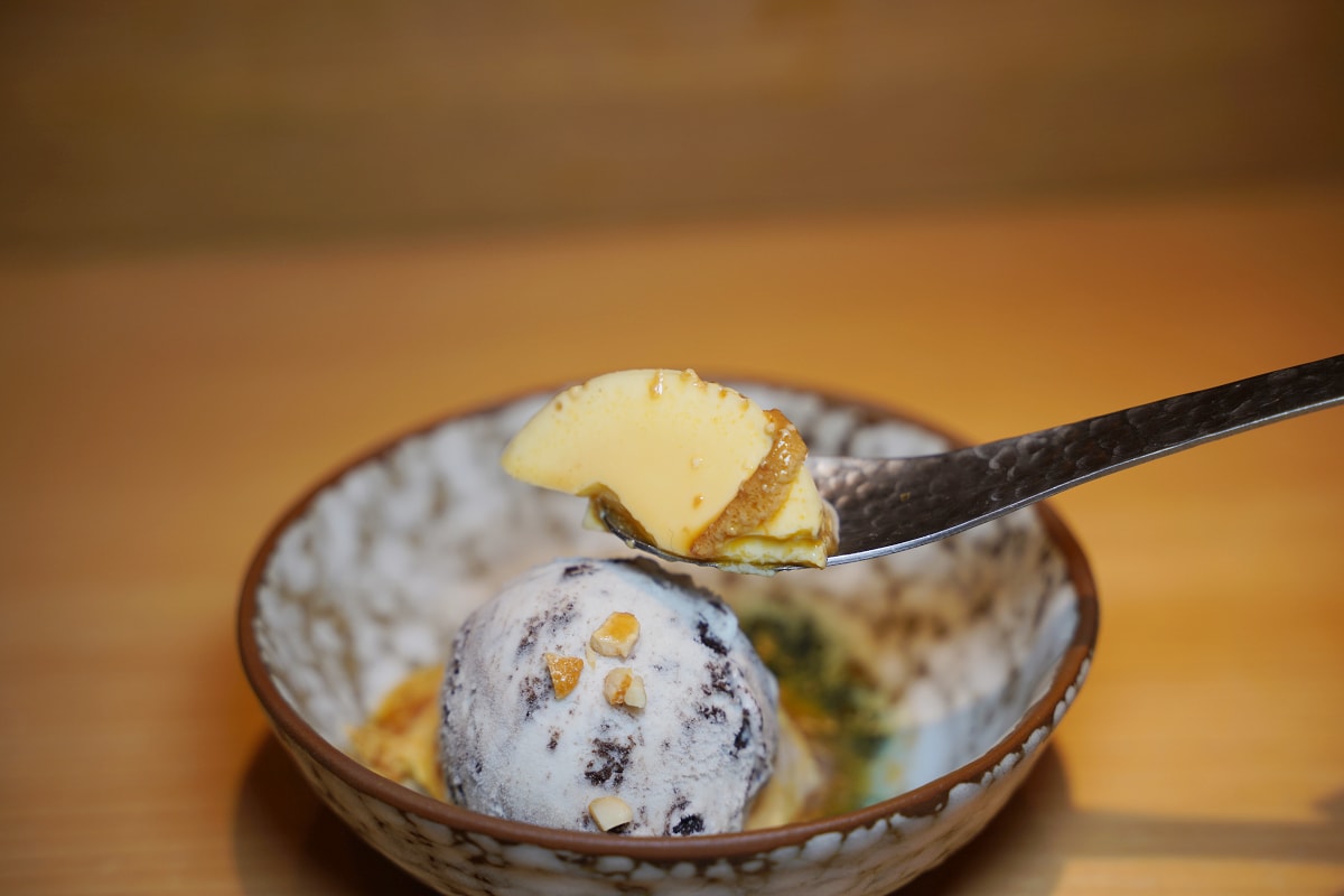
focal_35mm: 75
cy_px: 448
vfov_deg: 18.2
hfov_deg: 27.0
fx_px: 2800
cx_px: 672
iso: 100
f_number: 4.5
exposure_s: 1/125
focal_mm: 75
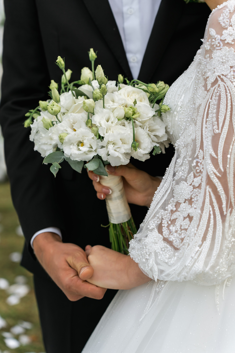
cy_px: 176
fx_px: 734
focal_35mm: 75
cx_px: 118
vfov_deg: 27.0
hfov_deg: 18.2
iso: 125
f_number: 3.5
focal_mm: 75
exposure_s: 1/640
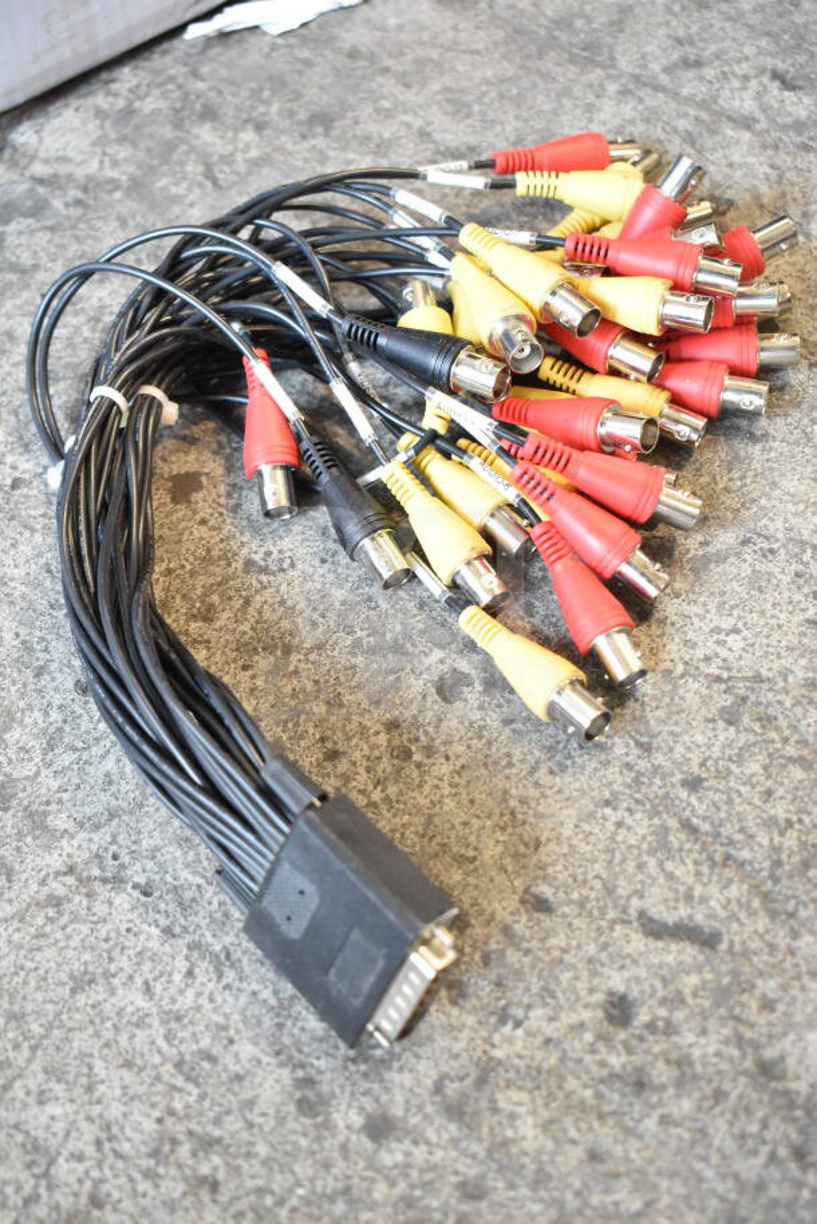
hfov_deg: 26.5
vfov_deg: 38.9
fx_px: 1735
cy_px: 612
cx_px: 408
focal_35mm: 51
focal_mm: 34
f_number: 4.5
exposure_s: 1/60
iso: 1600
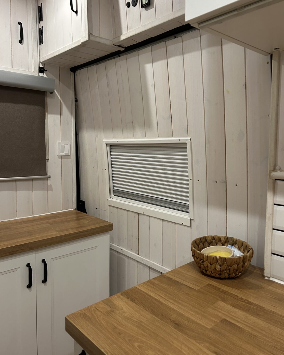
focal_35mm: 28
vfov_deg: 62.2
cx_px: 146
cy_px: 168
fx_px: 294
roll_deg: -0.3
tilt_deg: -6.7
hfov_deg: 51.5
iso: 250
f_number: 1.5
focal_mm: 5.7
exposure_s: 1/60
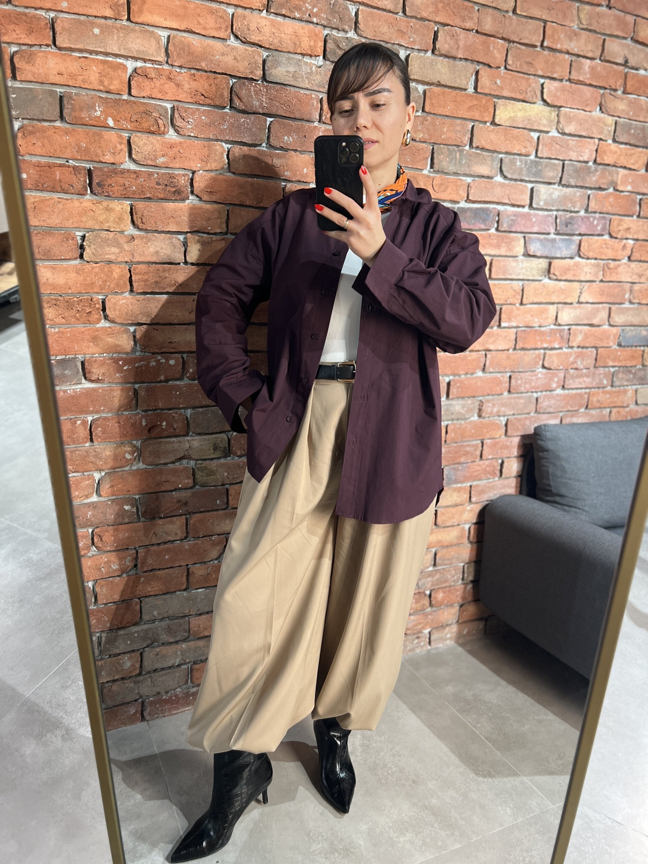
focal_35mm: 26
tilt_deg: -33.2
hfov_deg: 53.1
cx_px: 324
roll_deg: -1.2
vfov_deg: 67.3
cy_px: 432
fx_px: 649
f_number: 1.5
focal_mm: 5.7
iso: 200
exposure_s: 1/50
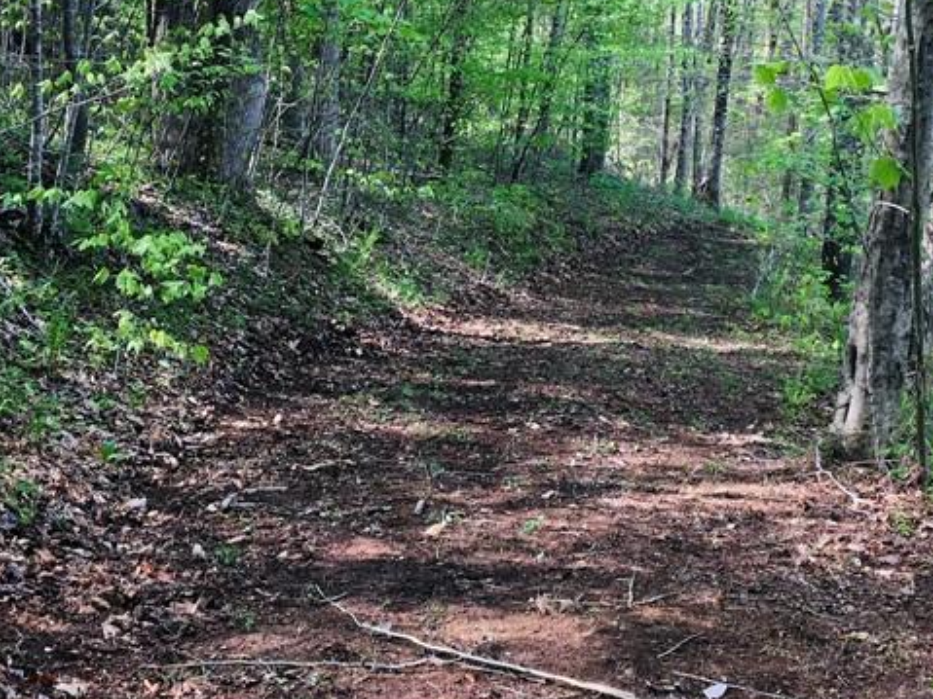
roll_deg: -1.0
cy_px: 315
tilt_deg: -9.9
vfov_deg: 23.6
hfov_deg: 31.1
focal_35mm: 62
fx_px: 1671
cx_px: 557
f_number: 2.2
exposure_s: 1/120
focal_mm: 4.15
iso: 32
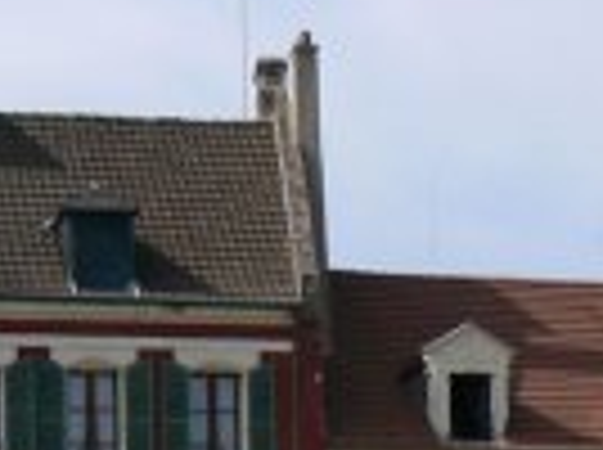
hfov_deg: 15.3
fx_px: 2243
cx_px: 351
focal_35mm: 129
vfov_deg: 11.0
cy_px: 666
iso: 80
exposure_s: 1/400
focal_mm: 6
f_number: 7.1
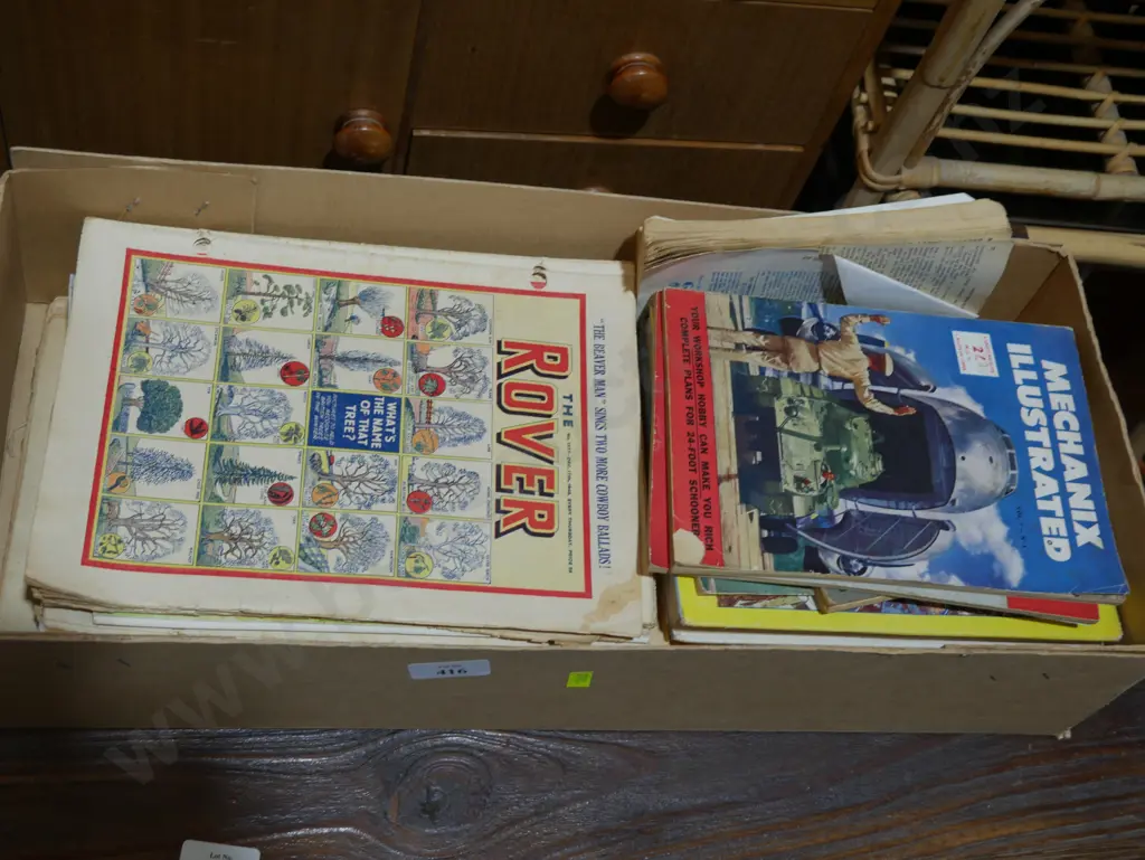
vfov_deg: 31.5
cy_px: 430
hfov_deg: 41.2
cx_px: 572
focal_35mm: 46
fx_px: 1522
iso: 200
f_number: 5.1
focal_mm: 23
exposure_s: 1/60
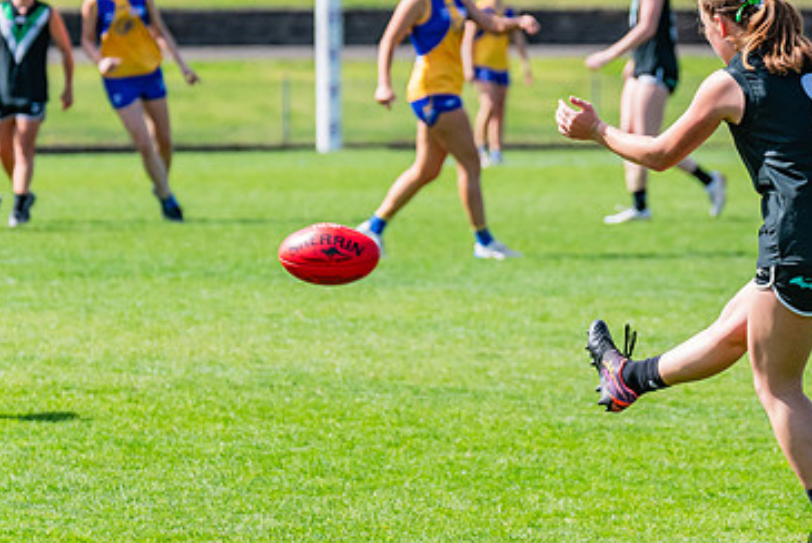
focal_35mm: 422
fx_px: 9526
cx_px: 698
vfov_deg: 3.3
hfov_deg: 4.9
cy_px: 226
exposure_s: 1/1600
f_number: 7.1
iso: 800
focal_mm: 240
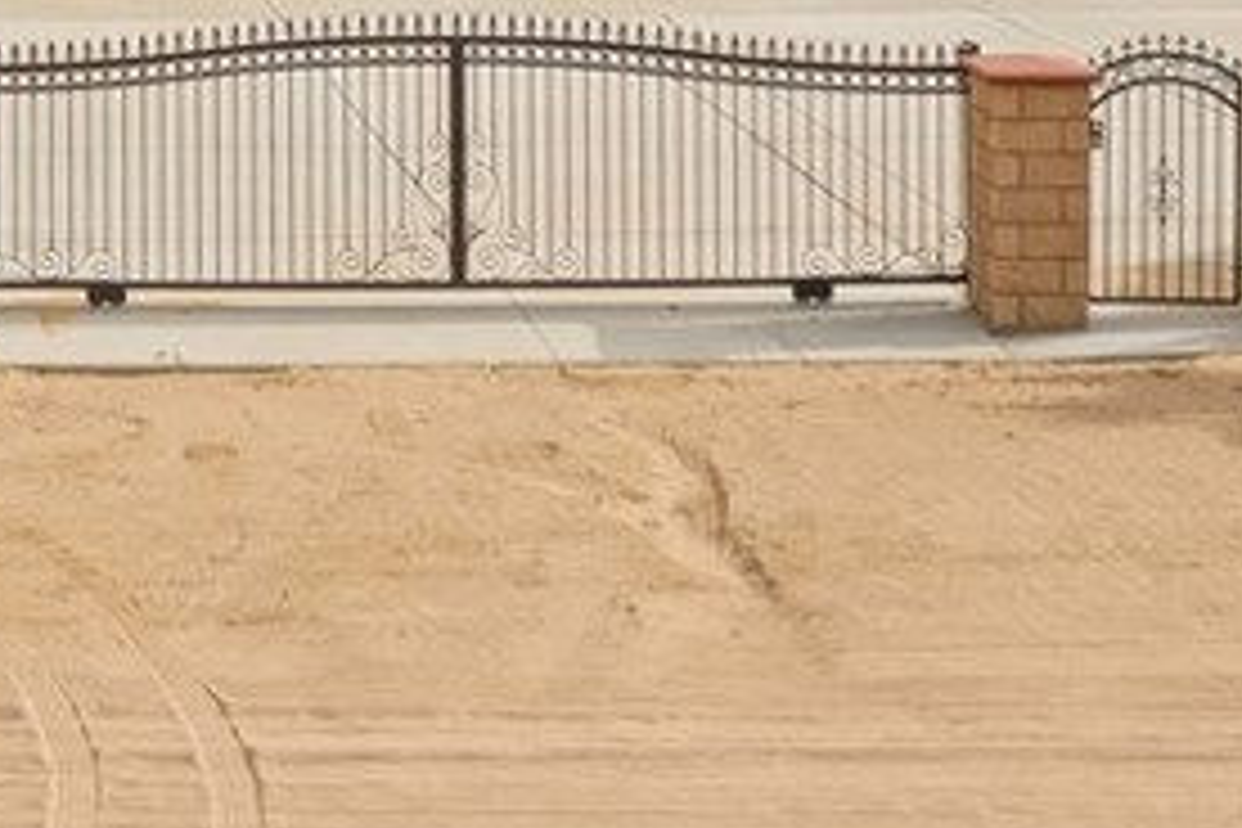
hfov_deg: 17.7
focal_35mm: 104
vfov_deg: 12.5
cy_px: -450
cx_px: -608
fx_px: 3588
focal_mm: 10.26
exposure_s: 1/500
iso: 100
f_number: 5.6
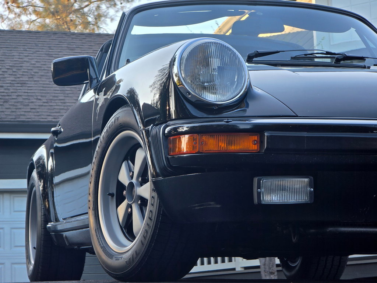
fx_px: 1252
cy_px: 142
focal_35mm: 115
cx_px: 188
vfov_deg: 12.9
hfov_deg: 17.1
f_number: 3.4
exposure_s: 1/120
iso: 50
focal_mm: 18.6
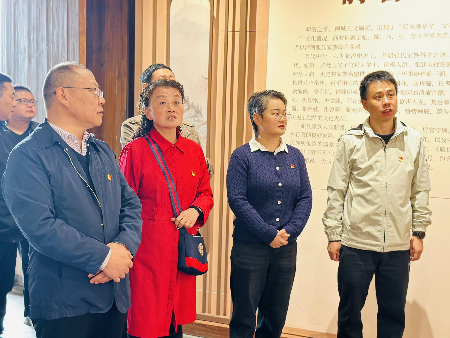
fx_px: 637
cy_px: 172
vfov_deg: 29.7
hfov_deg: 38.9
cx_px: 228
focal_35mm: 49
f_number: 1.78
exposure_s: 1/40
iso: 500
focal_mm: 6.86
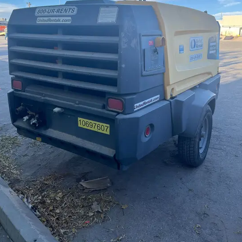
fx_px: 245
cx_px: 120
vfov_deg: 51.7
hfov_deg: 52.5
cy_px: 85
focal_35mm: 31
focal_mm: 5.1
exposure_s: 1/751
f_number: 1.6
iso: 50
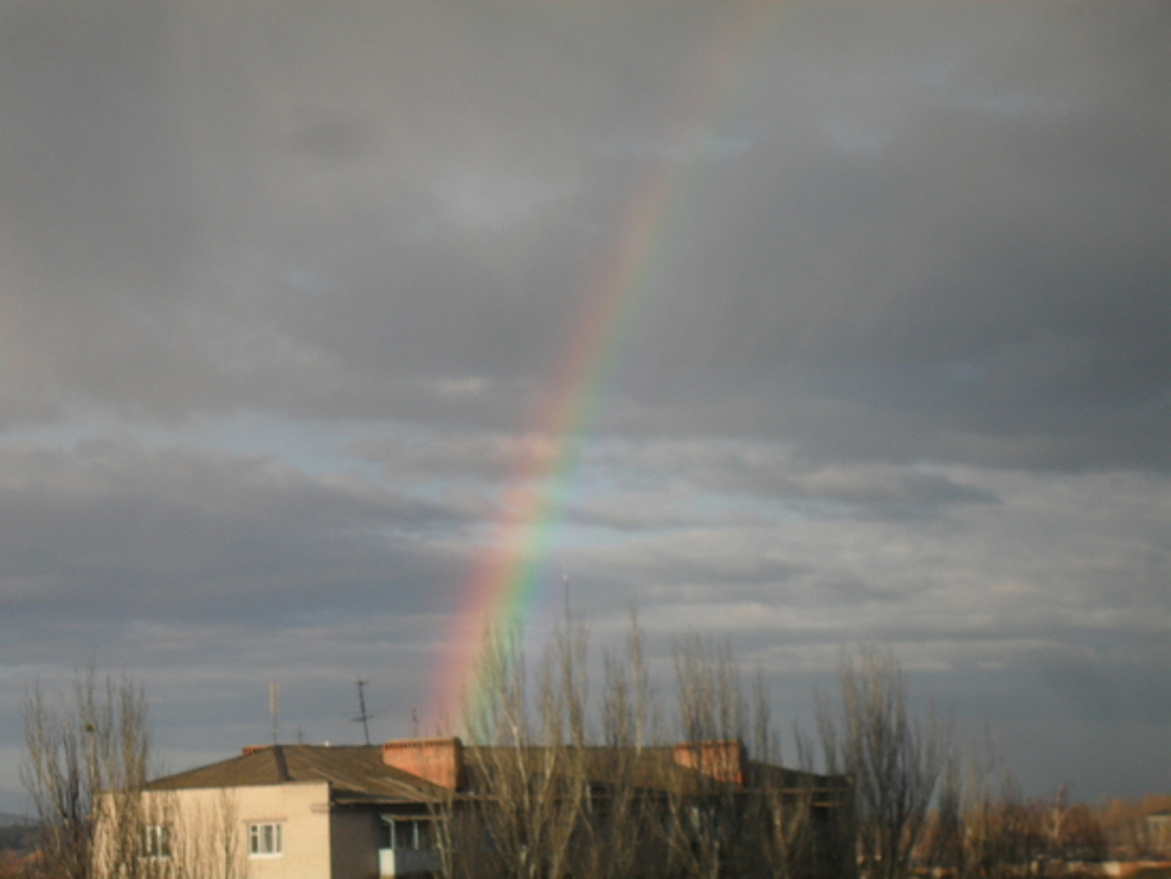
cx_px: 586
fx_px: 3554
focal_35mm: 105
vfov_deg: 14.1
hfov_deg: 18.7
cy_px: 440
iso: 100
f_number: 5.2
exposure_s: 1/350
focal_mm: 18.6
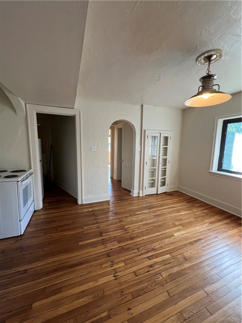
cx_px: 121
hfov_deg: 89.9
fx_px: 121
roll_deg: +0.0
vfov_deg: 106.2
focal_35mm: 13
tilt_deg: -7.6
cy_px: 162
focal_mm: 1.57
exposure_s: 1/99
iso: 200
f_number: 1.8
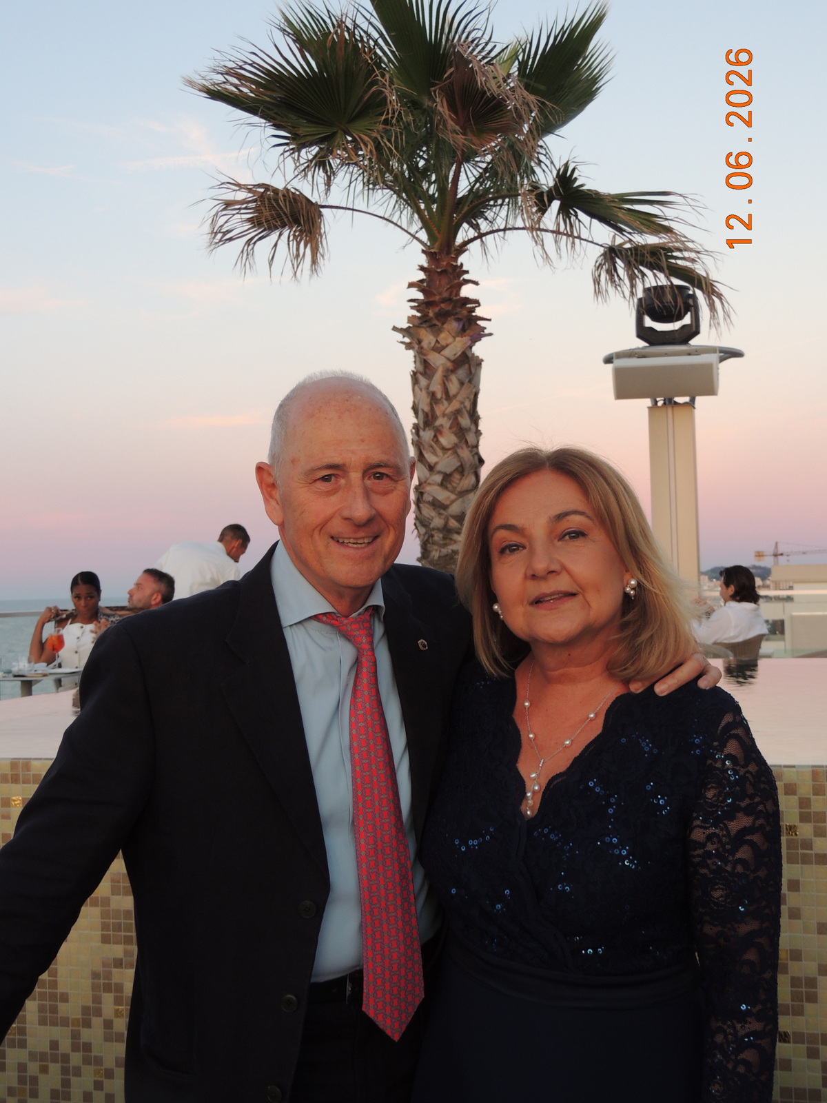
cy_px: 552
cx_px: 414
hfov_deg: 30.9
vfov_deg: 40.4
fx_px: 1497
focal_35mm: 47
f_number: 3.5
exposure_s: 1/50
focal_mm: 8.3
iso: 125
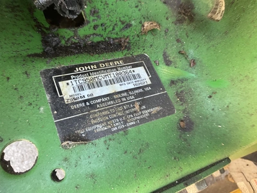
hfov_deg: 61.7
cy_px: 96
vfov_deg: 48.2
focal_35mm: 29
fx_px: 215
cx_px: 128
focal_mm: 3
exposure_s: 1/60
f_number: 1.8
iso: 80
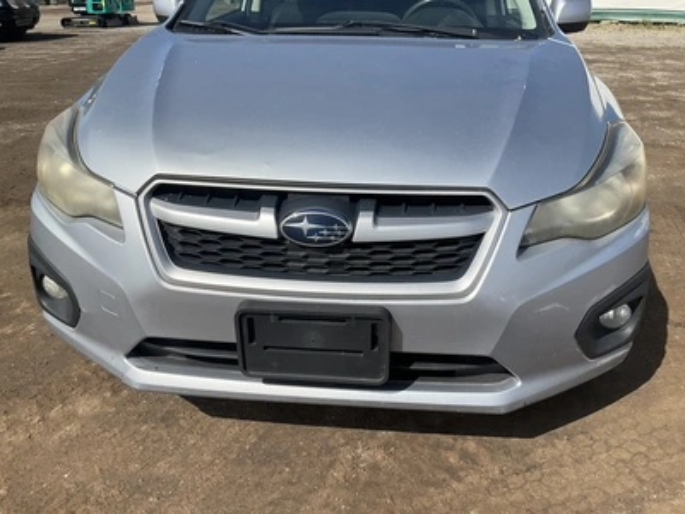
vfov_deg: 48.2
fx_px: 574
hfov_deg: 61.7
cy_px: 257
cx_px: 342
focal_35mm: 29
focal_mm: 3
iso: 25
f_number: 1.8
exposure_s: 1/2538
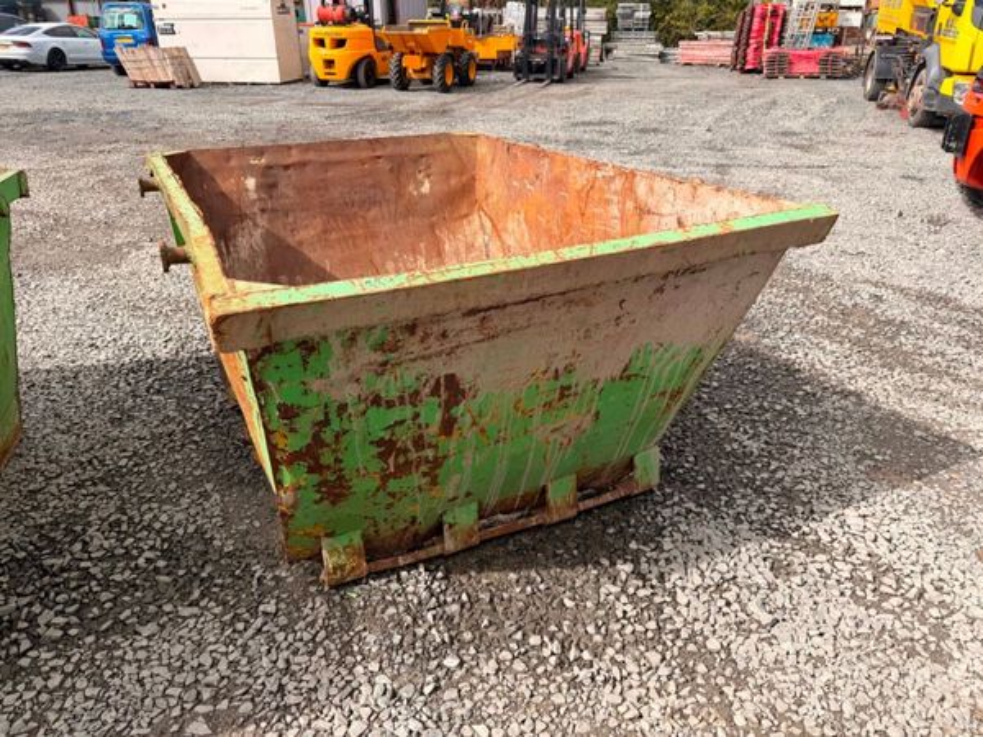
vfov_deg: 56.8
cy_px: 368
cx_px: 492
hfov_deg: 71.6
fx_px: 682
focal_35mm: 24
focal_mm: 6.76
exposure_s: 1/3279
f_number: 1.78
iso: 80
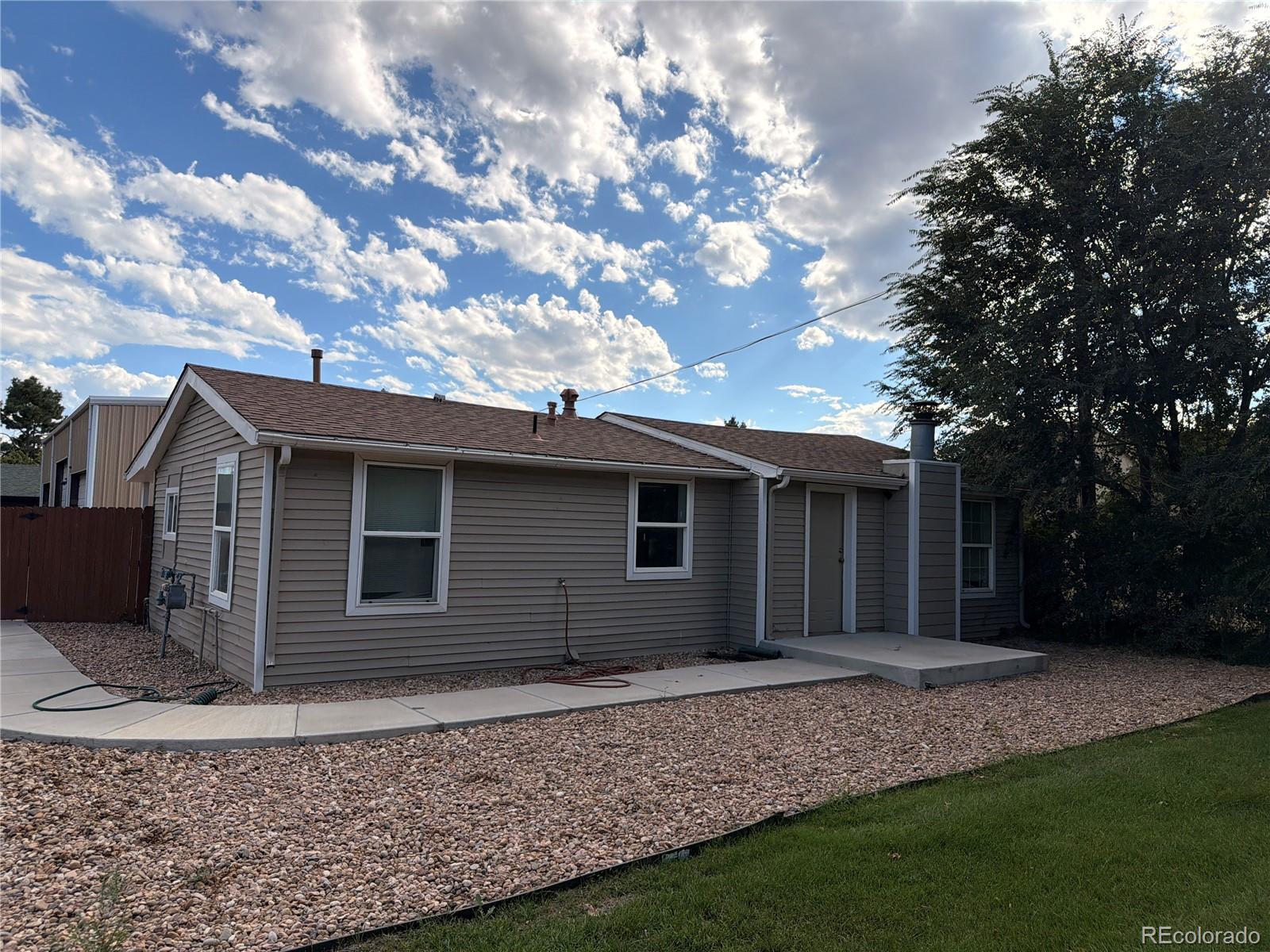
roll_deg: -1.2
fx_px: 881
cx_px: 635
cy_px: 476
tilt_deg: +3.2
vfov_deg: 56.8
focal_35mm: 24
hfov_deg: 71.6
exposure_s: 1/5714
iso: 80
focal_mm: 6.76
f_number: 1.78
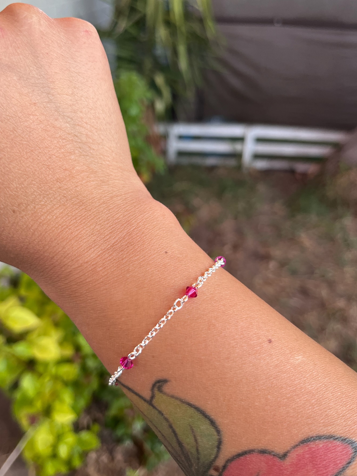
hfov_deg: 46.7
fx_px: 413
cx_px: 152
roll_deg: -0.2
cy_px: 232
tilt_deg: -32.5
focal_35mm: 30
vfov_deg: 60.0
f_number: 1.6
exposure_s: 1/121
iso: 125
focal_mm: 5.1
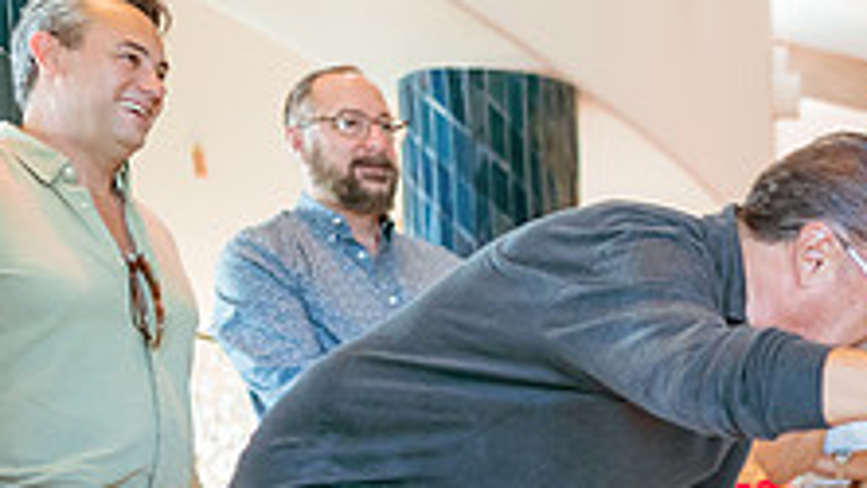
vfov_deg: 10.2
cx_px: 1303
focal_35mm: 114
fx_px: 2621
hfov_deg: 17.0
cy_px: 769
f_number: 1.8
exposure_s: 1/400
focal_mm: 35
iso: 1600
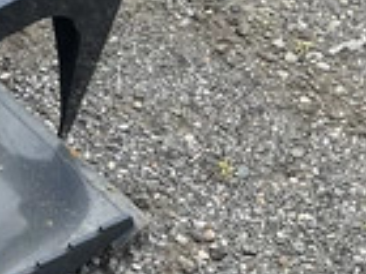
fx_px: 878
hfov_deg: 20.8
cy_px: 57
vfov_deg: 17.6
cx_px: -144
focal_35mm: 83
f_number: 1.8
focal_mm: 3
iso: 25
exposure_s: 1/469
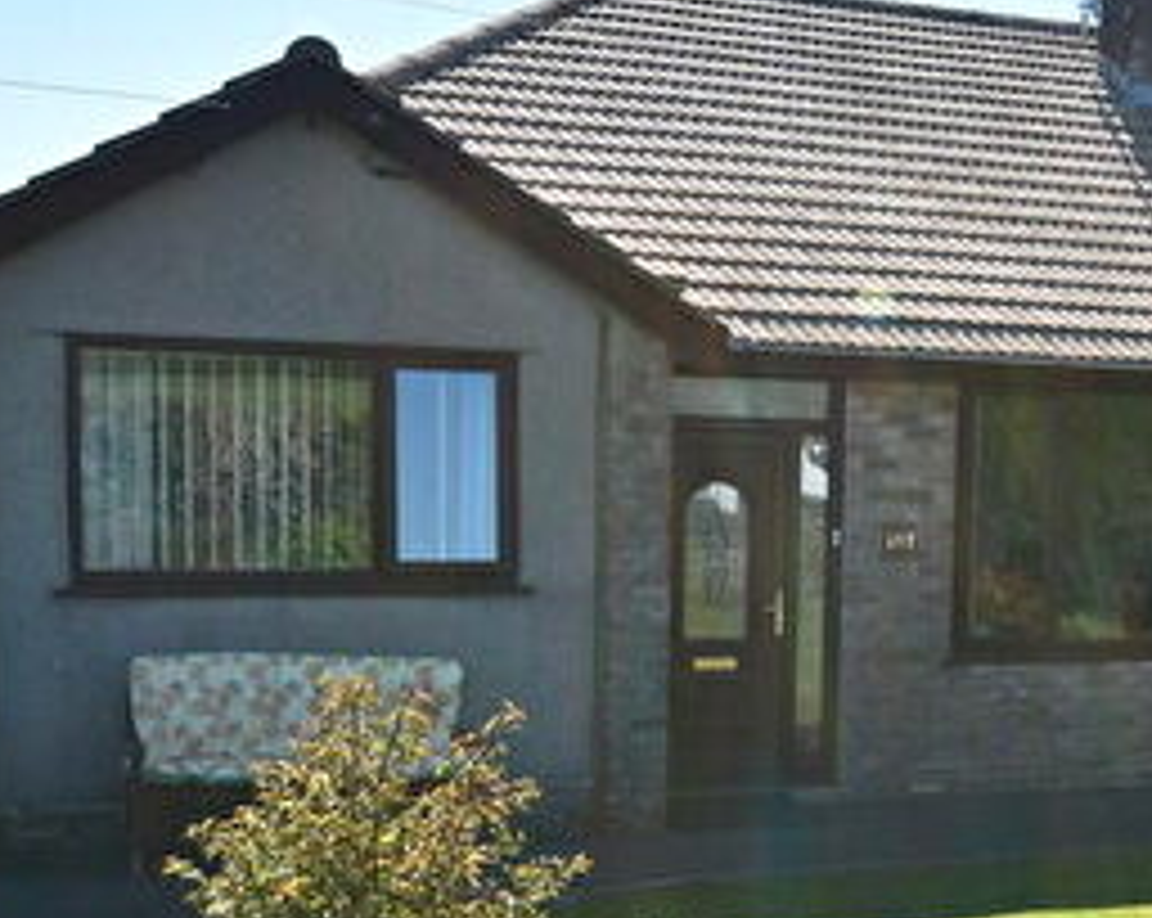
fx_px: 1838
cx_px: 873
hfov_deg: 34.0
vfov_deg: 27.8
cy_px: 619
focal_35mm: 54
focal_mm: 14
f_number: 8
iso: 320
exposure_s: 1/500
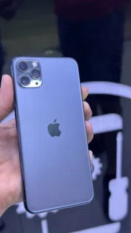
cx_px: 64
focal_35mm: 53
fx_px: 327
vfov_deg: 39.2
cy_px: 116
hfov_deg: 22.6
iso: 80
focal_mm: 6.86
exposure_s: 1/100
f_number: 1.78
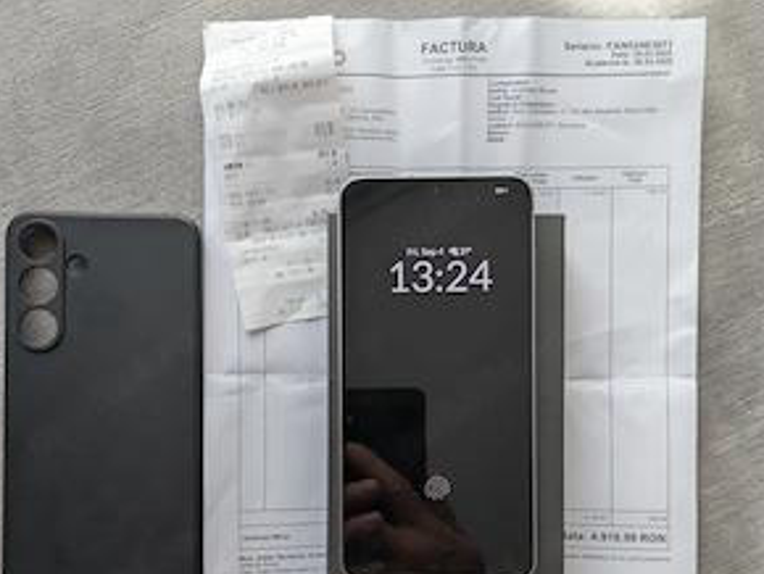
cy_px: 436
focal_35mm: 33
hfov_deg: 55.3
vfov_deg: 41.6
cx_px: 387
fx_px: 729
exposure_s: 1/80.1
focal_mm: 6.9
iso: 60
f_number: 1.68
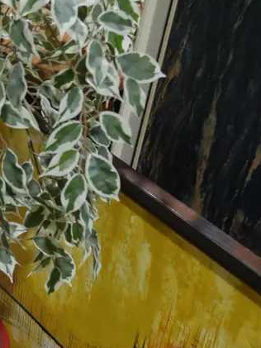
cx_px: -47
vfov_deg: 26.6
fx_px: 734
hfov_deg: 19.1
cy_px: 141
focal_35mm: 73
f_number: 3.6
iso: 320
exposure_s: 1/60
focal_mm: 15
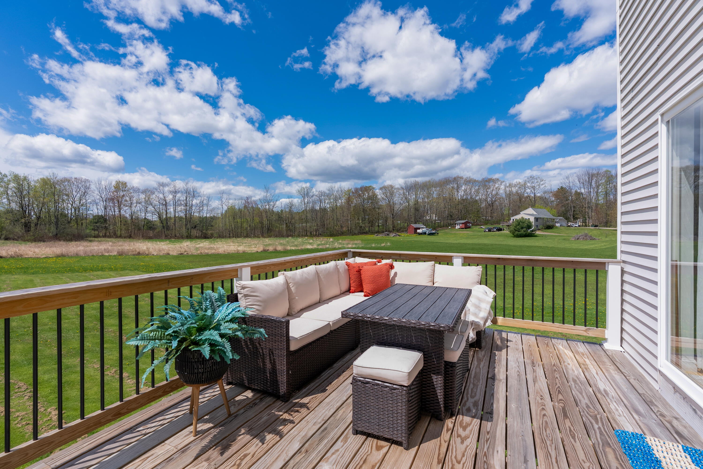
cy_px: 234
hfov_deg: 96.7
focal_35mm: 16
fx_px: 313
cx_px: 352
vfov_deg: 73.8
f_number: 7.1
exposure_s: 1/1000
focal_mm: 16
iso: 320
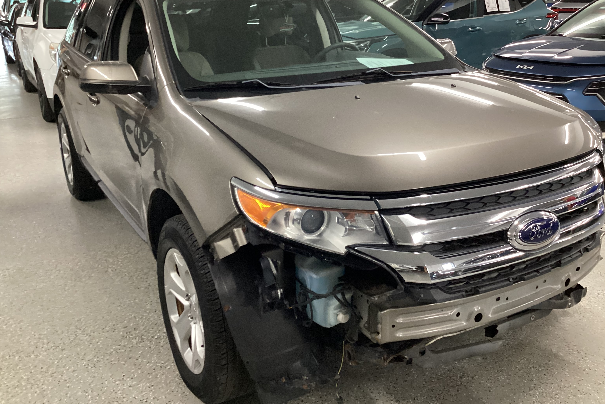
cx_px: 317
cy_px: 169
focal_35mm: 34
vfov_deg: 38.8
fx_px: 571
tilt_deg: -17.6
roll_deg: +1.3
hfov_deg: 55.8
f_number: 2.4
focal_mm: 3.3
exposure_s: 1/50
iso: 320
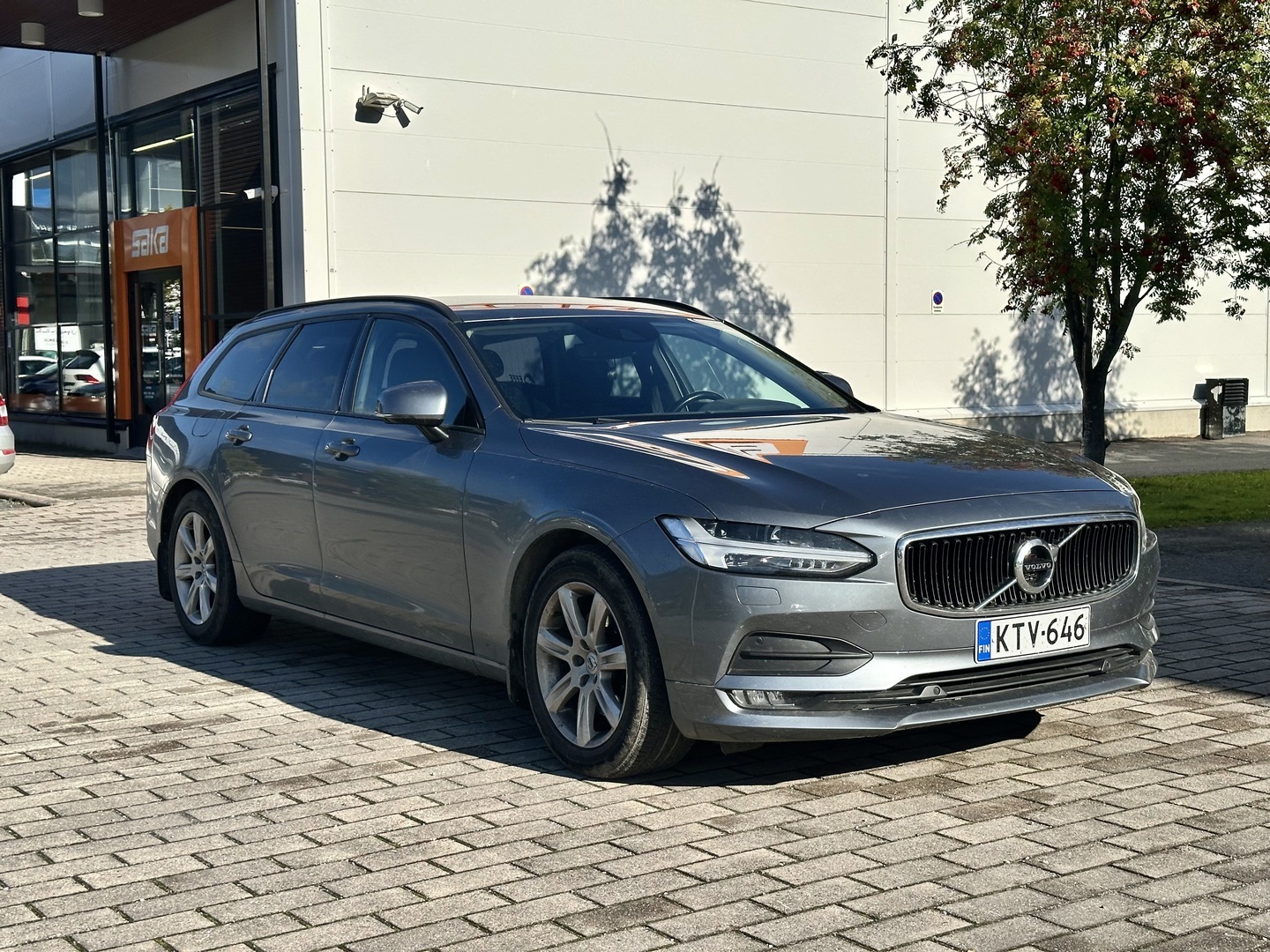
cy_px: 476
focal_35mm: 48
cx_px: 635
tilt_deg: -4.2
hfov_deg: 39.7
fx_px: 1761
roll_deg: +0.3
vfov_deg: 30.3
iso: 64
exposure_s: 1/5882
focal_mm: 6.86
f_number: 1.78
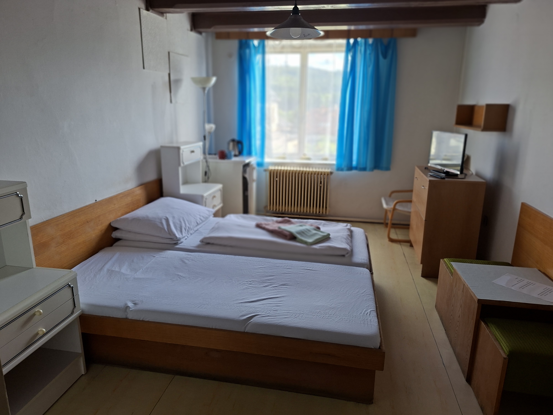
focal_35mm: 23
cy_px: 208
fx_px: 367
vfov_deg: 58.9
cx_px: 276
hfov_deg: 73.9
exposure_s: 1/120
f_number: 1.8
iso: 100
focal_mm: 5.54
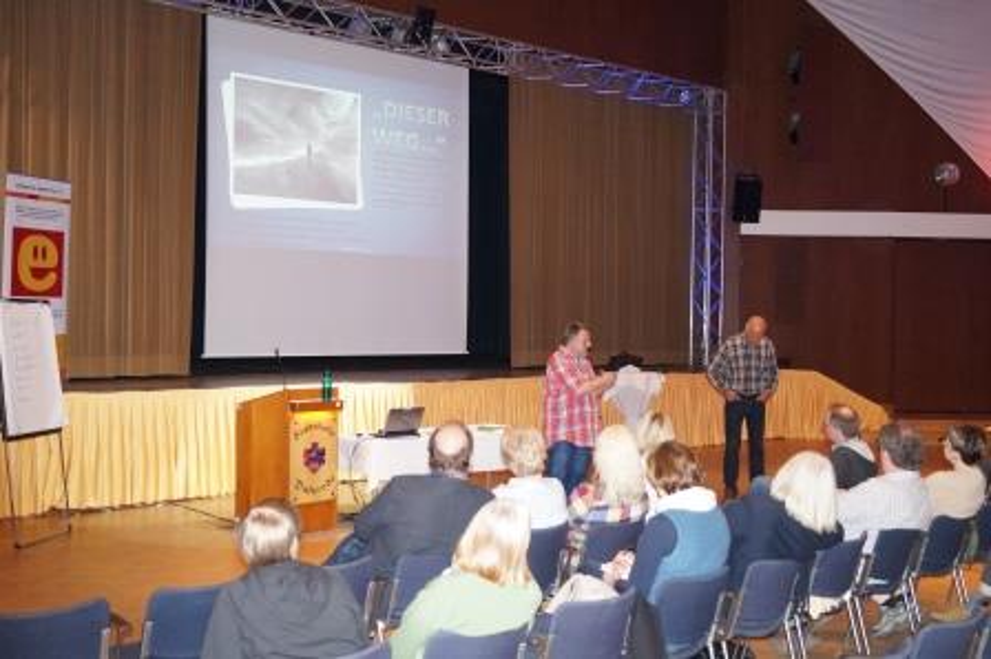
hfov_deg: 53.2
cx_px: 496
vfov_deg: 36.8
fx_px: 990
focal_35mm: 36
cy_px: 330
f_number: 4
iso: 2000
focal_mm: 24
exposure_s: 1/60
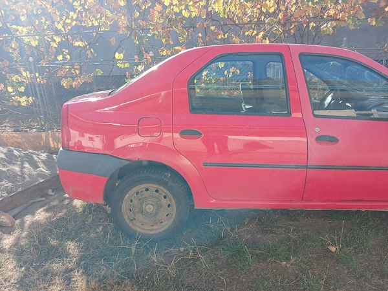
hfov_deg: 65.3
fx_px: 303
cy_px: 146
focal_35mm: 27
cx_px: 194
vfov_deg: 51.4
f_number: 1.8
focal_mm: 3.98
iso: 20
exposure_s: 1/132
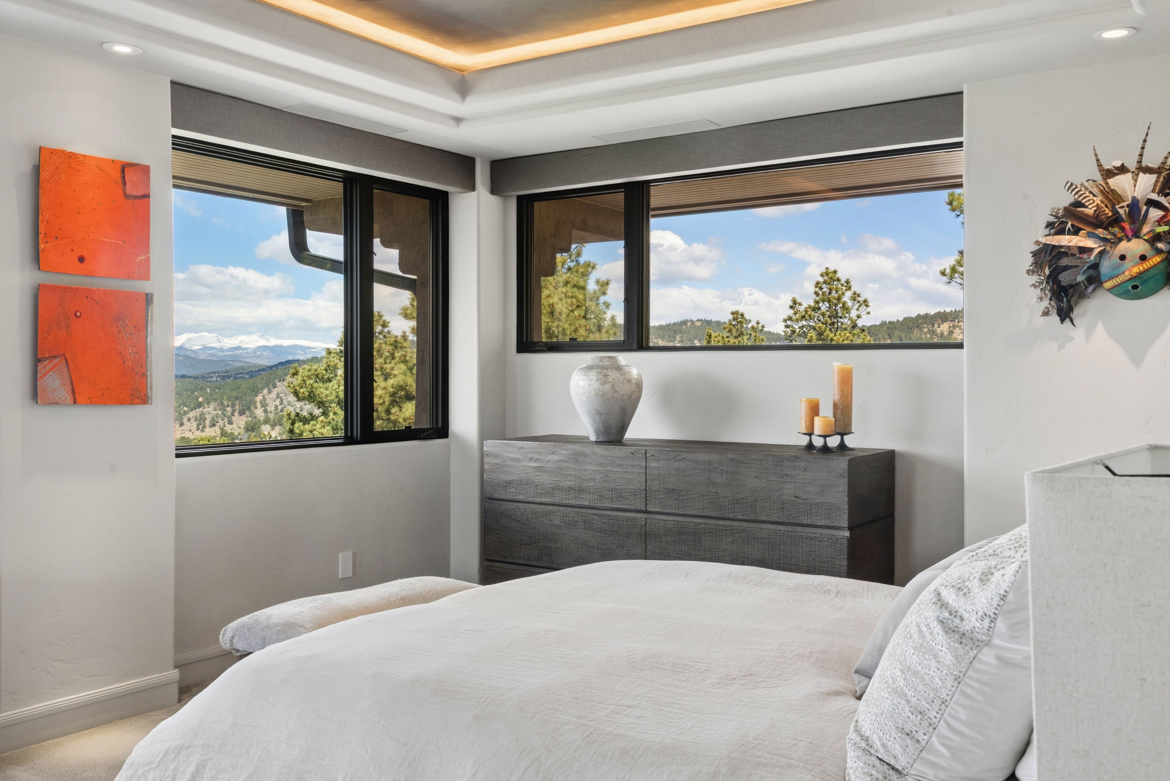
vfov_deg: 41.2
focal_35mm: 32
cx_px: 585
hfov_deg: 58.7
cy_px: 390
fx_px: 1041
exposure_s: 1/80
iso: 400
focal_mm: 32
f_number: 16
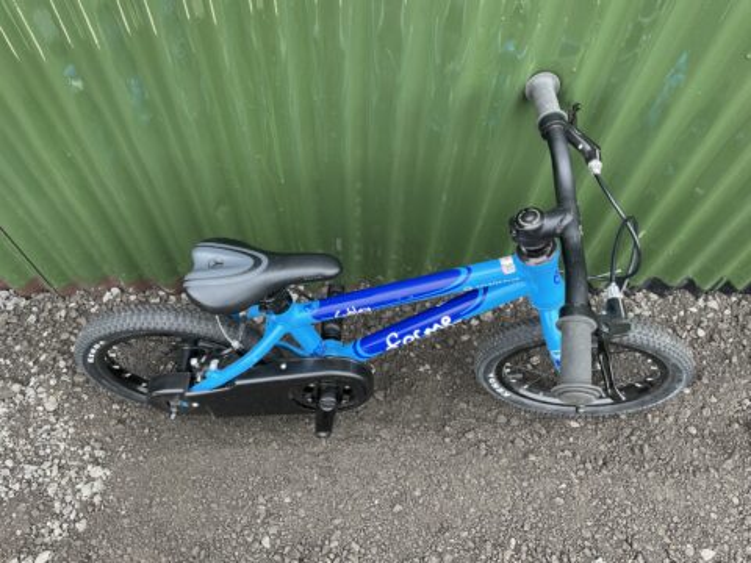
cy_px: 282
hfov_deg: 67.3
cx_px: 376
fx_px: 564
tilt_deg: -60.6
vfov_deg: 53.1
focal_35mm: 26
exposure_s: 1/121
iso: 40
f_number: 1.6
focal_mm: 4.2
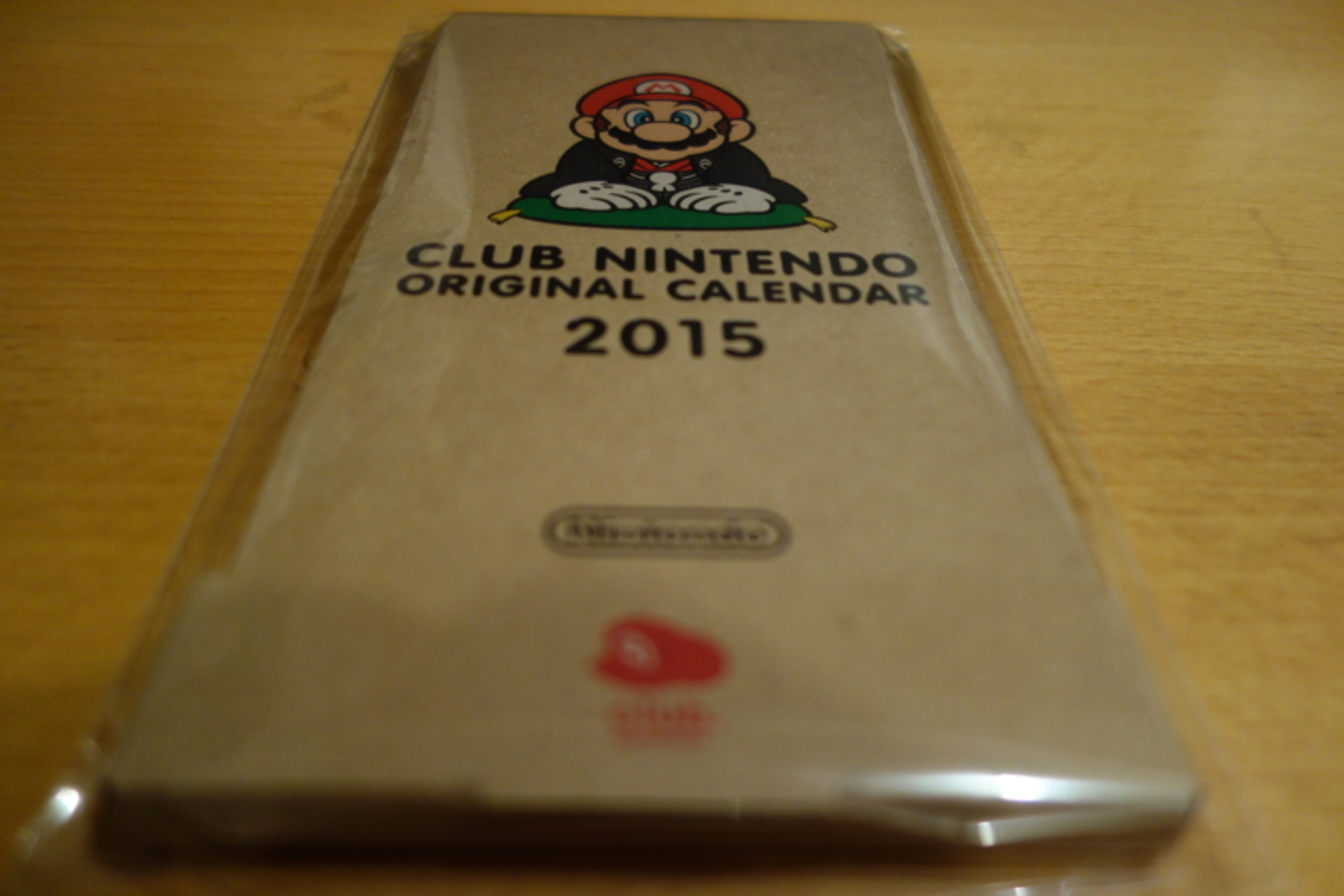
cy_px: 448
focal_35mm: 28
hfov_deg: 65.5
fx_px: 1045
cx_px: 672
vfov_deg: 46.4
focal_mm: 10.4
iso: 400
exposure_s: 1/30
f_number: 1.8
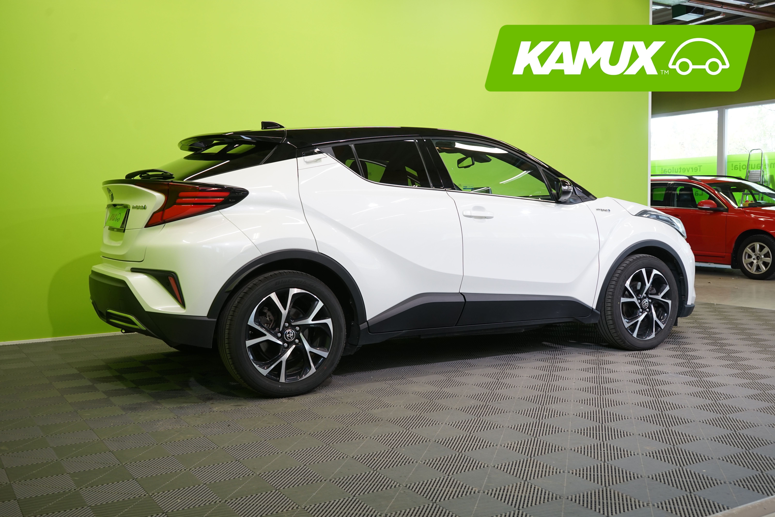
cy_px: 258
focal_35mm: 36
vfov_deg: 36.9
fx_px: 775
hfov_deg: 53.1
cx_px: 388
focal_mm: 36
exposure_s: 1/30
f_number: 6.3
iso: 500
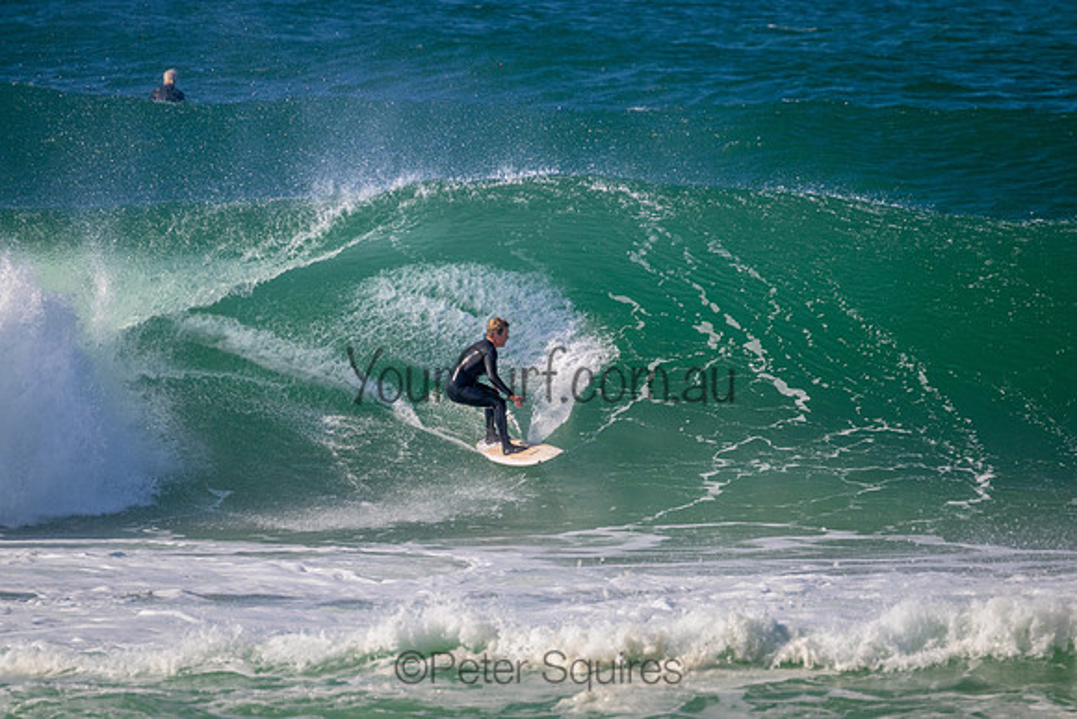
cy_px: 360
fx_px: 20946
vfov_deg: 2.0
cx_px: 538
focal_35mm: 700
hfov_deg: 2.9
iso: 1400
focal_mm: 700
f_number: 11
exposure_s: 1/2000
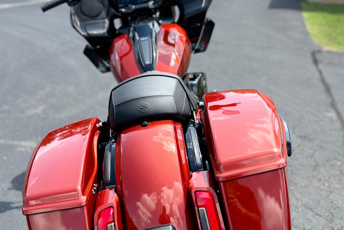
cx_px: 149
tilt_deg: -20.4
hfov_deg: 42.7
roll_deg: -3.1
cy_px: 152
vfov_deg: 29.1
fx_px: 440
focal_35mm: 46
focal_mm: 6.76
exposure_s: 1/1727
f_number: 1.78
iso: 80
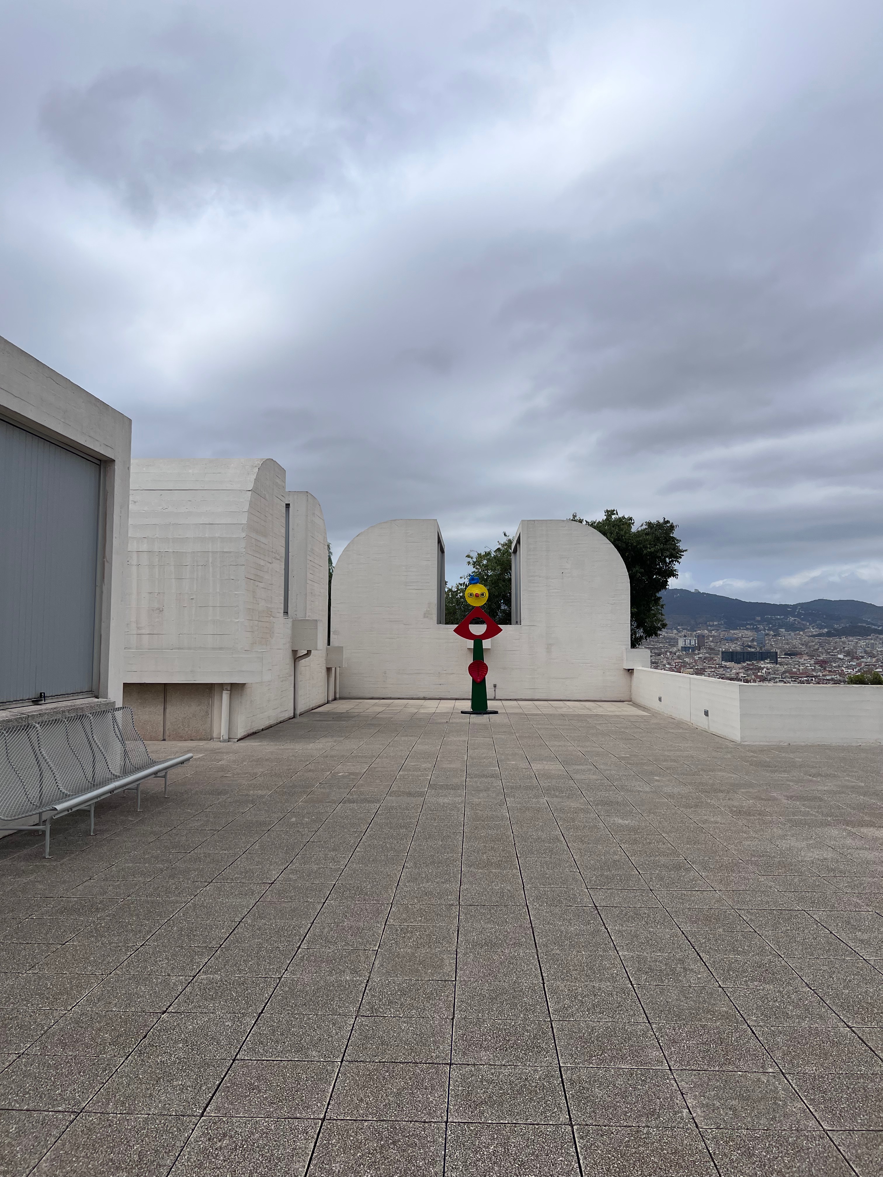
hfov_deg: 53.1
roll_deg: -0.9
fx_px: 884
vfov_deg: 67.3
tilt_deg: +5.4
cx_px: 442
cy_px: 588
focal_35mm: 26
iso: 50
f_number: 1.5
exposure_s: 1/10309
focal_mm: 5.7
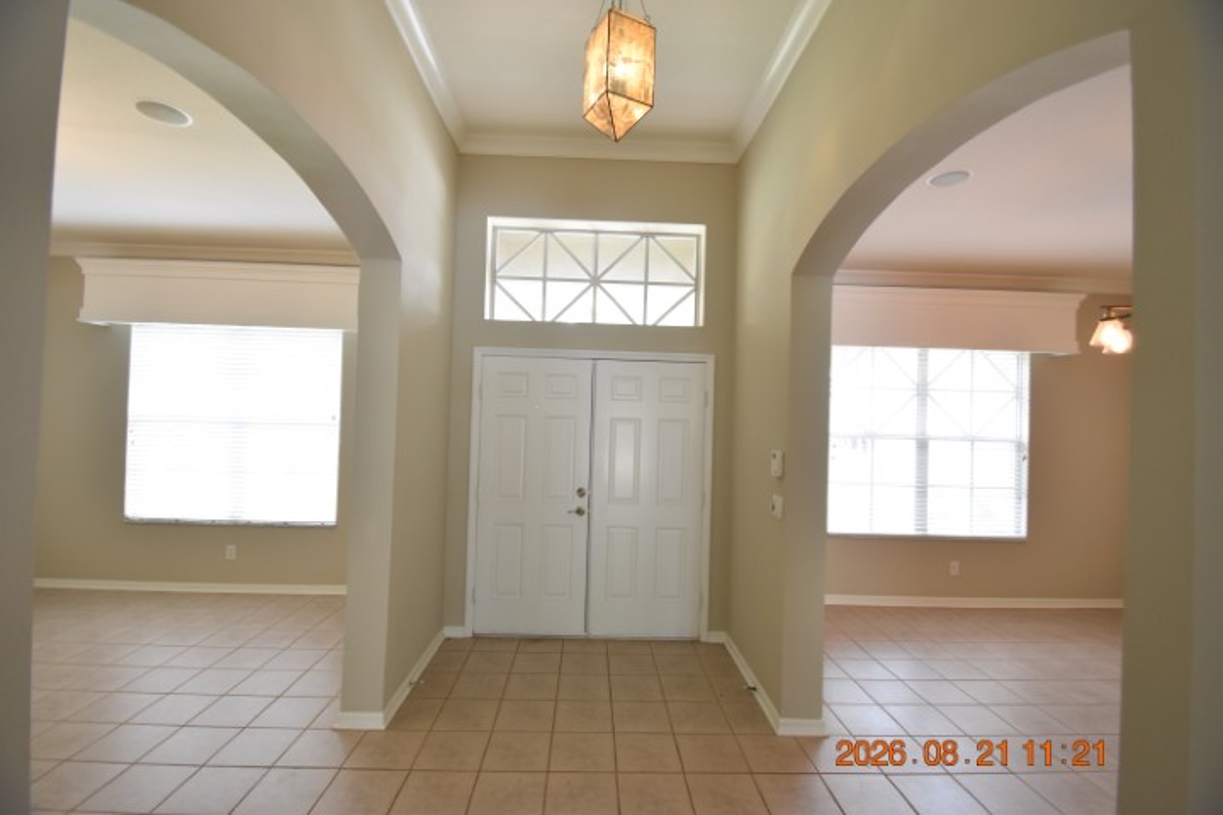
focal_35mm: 15
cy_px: 408
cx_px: 612
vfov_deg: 77.3
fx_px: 510
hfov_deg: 100.4
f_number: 4
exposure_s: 1/60
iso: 800
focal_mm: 10
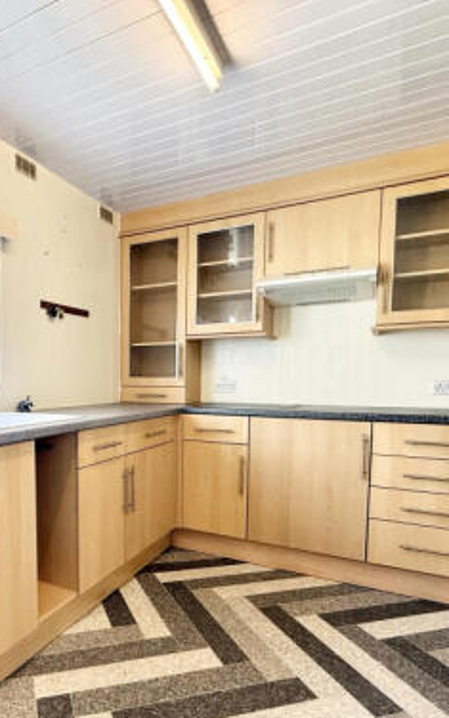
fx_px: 450
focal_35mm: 23
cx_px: 119
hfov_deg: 51.1
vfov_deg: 76.6
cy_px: 415
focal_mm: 2.22
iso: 160
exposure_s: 1/100
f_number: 2.2
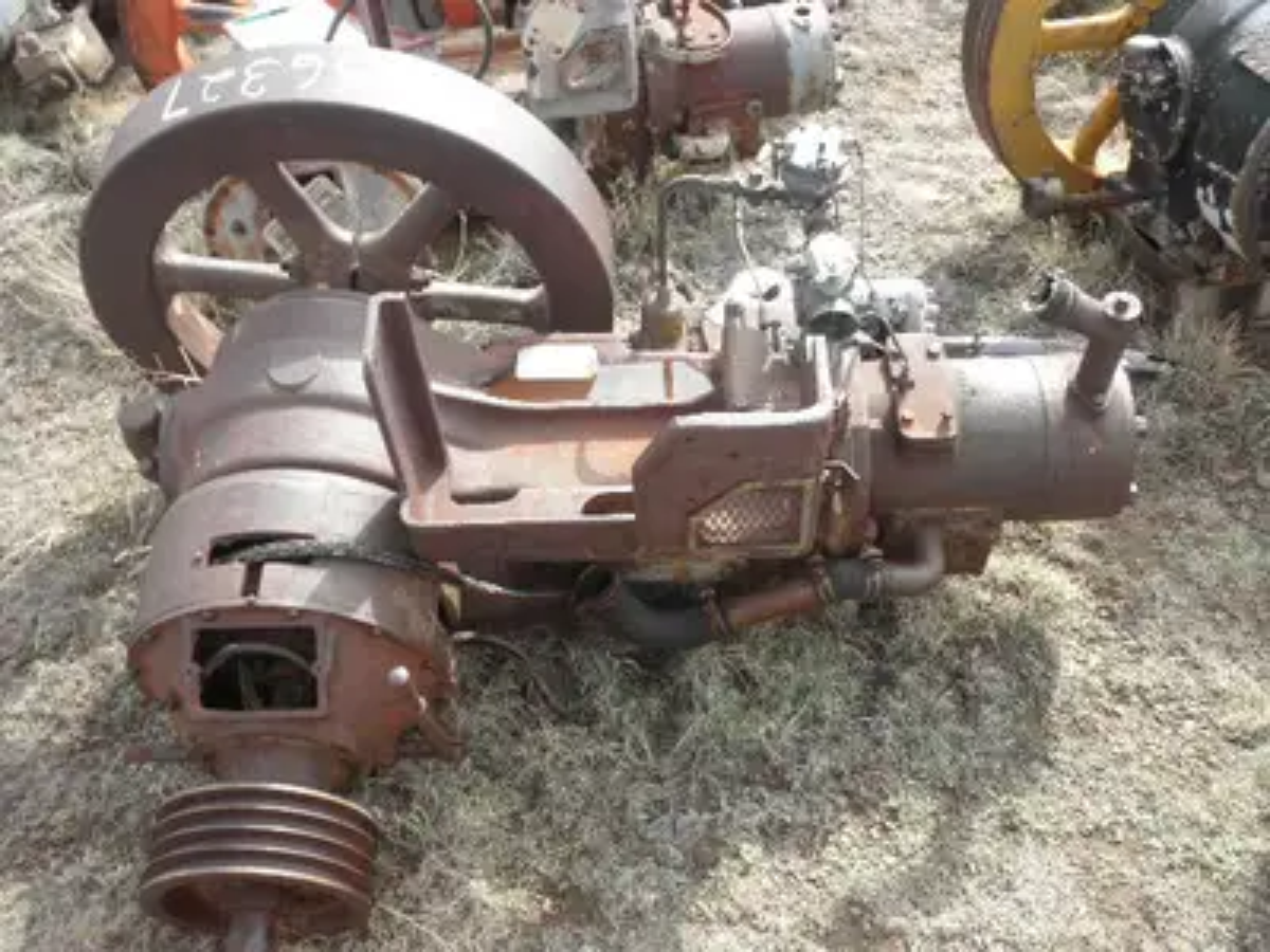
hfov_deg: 52.6
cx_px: 635
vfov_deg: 40.7
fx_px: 1284
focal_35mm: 35
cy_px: 476
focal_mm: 6.1
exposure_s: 1/200
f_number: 3.2
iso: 64
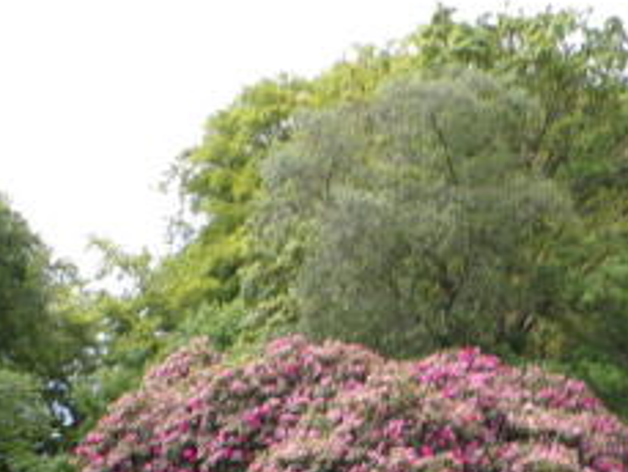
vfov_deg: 15.4
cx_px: 681
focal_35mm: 94
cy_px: 493
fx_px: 1706
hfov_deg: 20.0
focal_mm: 6.6
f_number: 4.7
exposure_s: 1/140
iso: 80
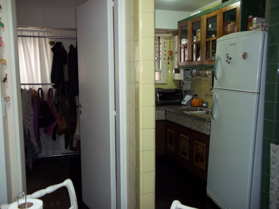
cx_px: 140
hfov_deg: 56.8
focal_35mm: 32
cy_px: 104
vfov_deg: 44.2
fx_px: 258
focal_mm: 5.7
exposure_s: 1/30
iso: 160
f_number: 2.9
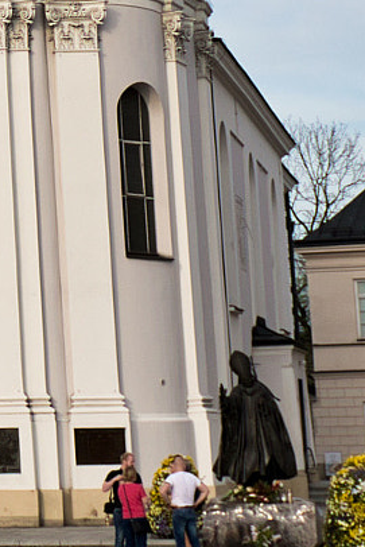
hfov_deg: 9.1
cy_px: -216
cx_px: -347
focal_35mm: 142
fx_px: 2158
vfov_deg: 13.8
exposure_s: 1/1250
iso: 200
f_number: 5.6
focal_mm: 24
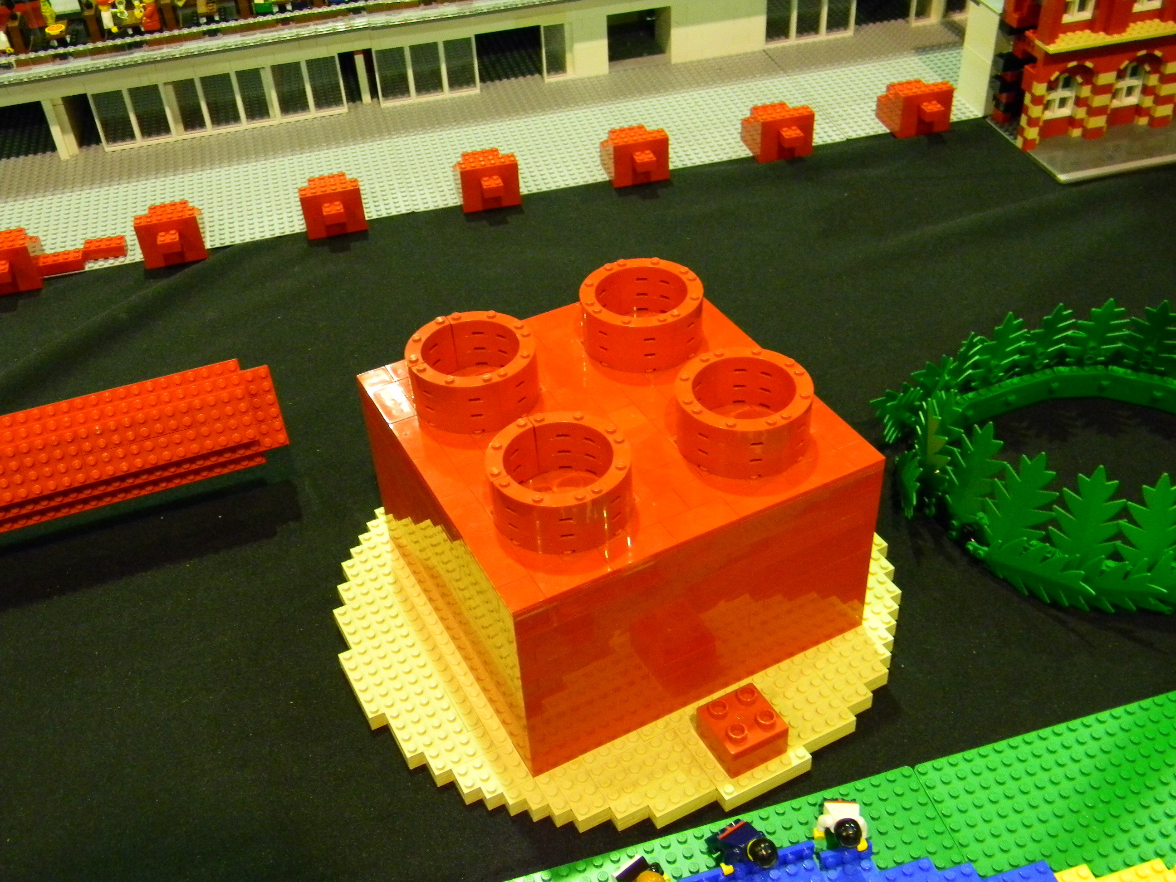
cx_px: 588
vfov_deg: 39.7
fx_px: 1223
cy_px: 441
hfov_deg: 51.4
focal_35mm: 36
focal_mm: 6.4
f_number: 3.7
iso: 478
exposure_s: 1/9.3
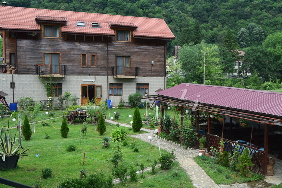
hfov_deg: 49.0
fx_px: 303
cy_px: 100
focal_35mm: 39
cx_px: 190
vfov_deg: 34.4
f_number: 10
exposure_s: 1/250
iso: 400
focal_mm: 19
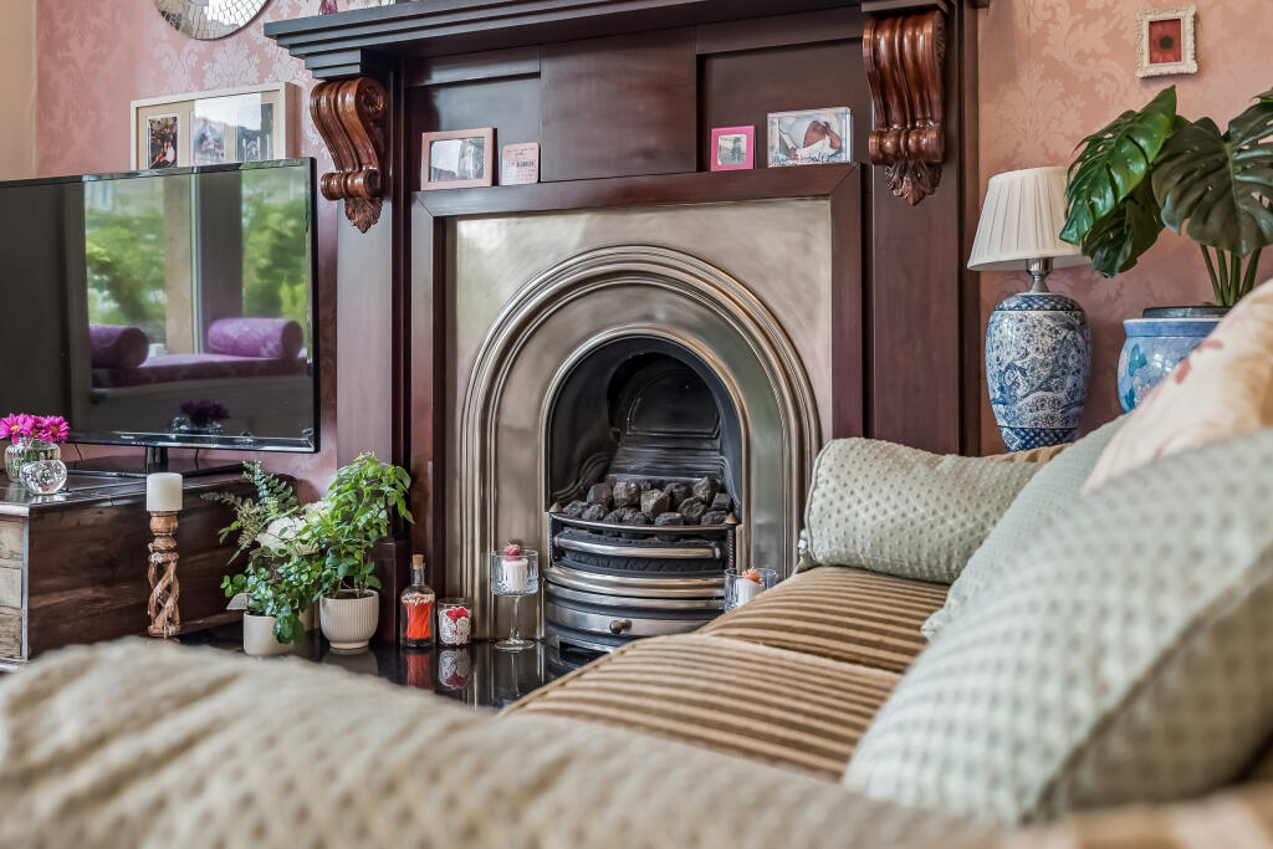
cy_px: 424
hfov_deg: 53.1
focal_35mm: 36
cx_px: 636
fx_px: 1273
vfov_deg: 36.9
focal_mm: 24
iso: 320
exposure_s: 1/40
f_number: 2.8
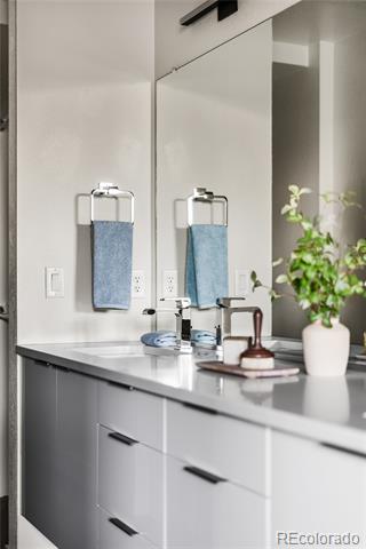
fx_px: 762
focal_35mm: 50
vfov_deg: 39.6
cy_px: 274
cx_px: 183
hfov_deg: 27.0
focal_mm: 50
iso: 160
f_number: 1.8
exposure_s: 1/10
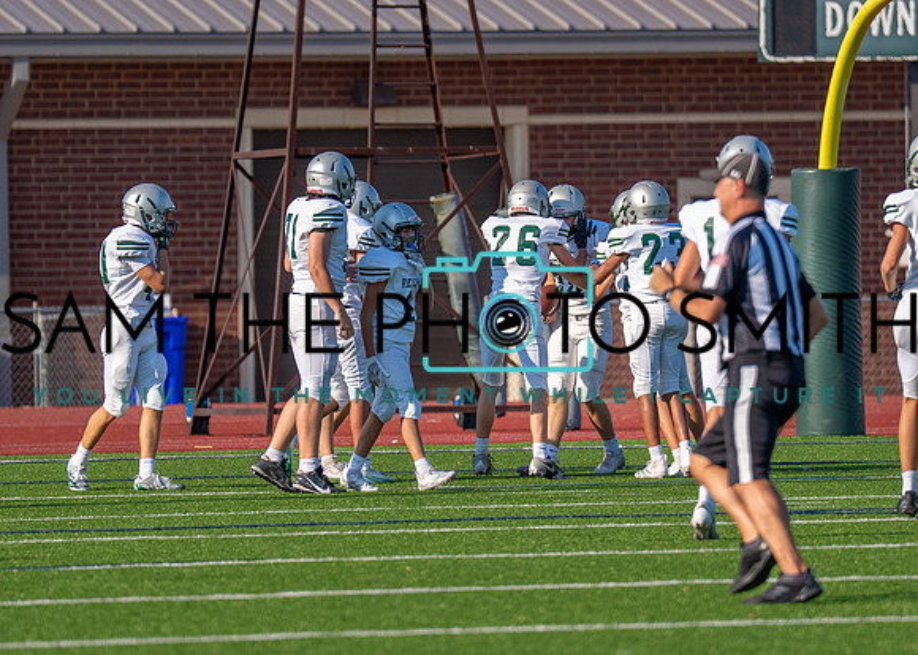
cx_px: 468
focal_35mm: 450
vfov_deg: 3.2
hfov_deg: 4.5
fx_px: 11727
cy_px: 296
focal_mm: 200
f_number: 2.8
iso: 125
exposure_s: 1/2500
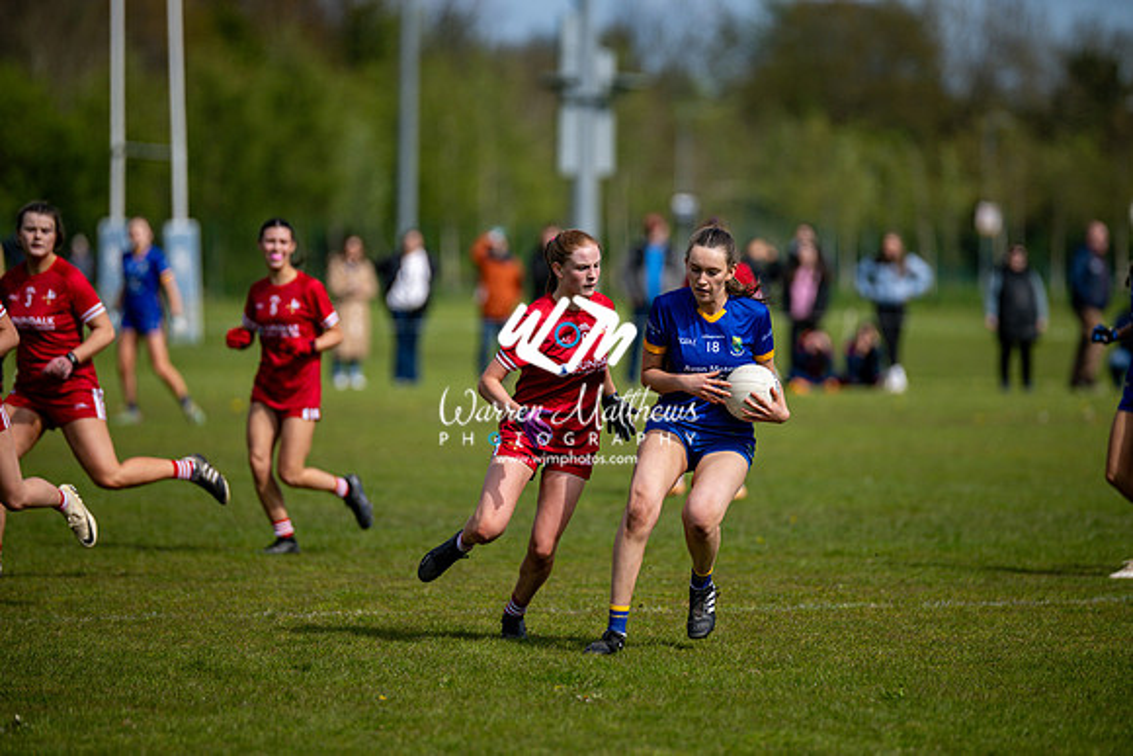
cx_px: 566
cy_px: 378
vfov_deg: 4.6
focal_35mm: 300
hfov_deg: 6.9
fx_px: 9443
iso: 200
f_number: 2.8
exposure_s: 1/6400
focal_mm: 300
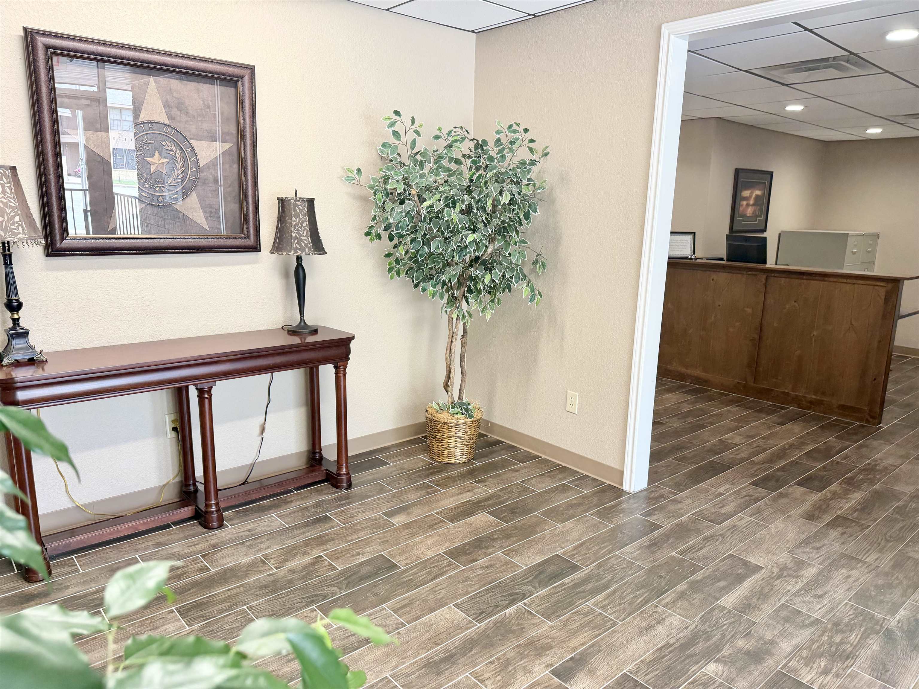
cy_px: 344
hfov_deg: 71.6
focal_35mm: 24
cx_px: 460
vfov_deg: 56.8
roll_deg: -1.0
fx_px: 637
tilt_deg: -12.8
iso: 200
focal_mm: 6.76
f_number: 1.78
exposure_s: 1/120
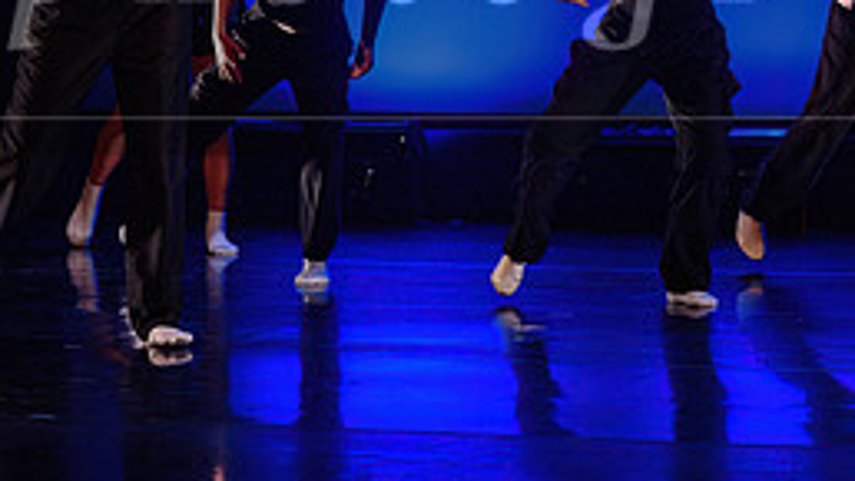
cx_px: 609
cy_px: 86
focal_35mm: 244
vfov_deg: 5.0
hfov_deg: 8.8
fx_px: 5531
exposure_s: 1/320
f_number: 2.8
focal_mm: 98
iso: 1600
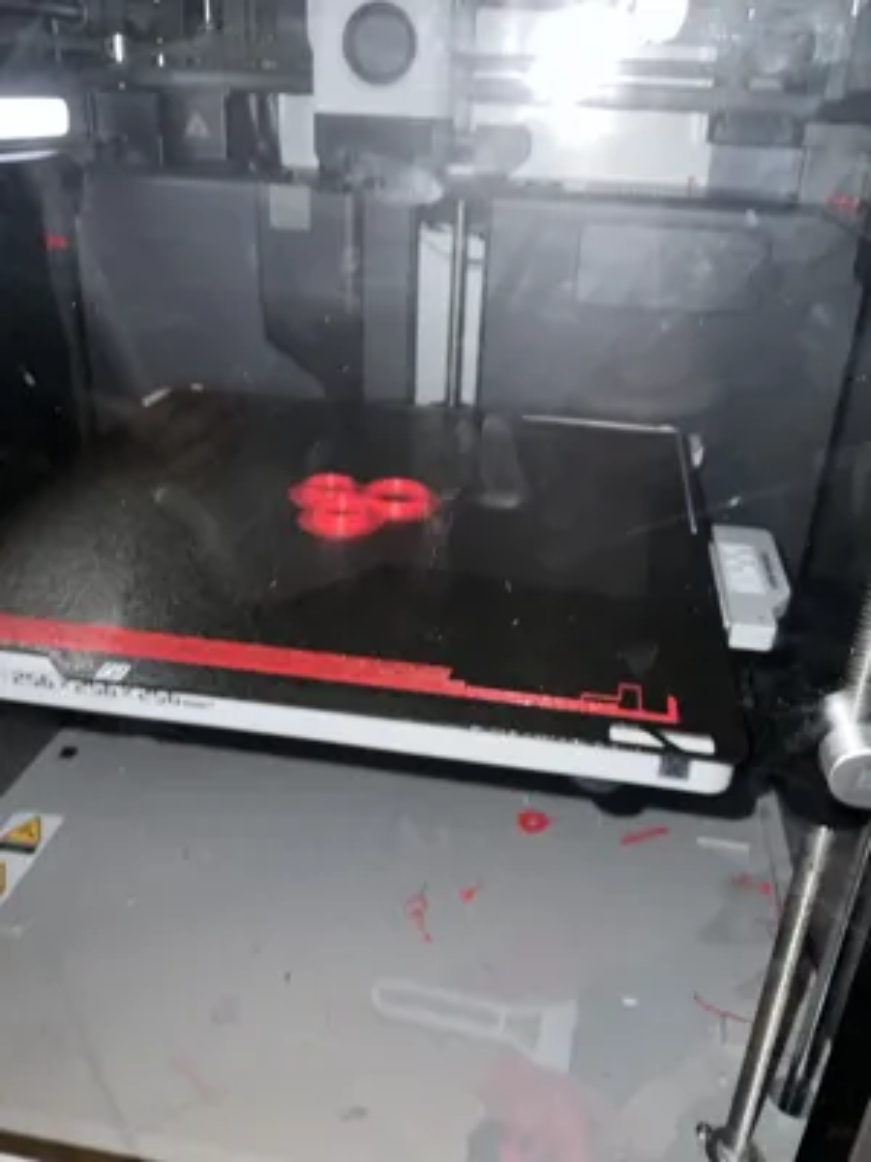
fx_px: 973
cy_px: 581
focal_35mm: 29
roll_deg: -3.7
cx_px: 436
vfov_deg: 61.7
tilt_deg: -27.9
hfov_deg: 48.2
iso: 40
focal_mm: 3
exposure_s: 1/30
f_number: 1.8
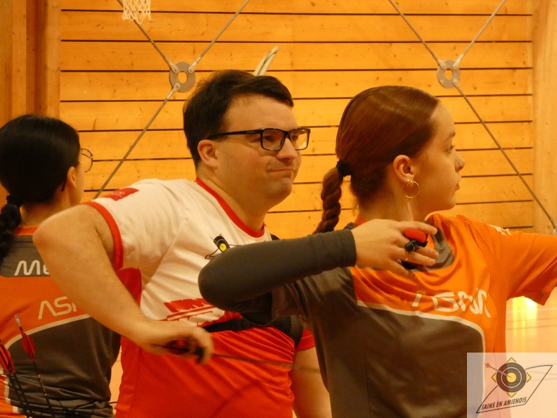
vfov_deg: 9.1
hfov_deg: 12.0
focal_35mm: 164
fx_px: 2639
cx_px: 278
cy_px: 209
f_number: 7.1
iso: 1600
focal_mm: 29.5
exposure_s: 1/60
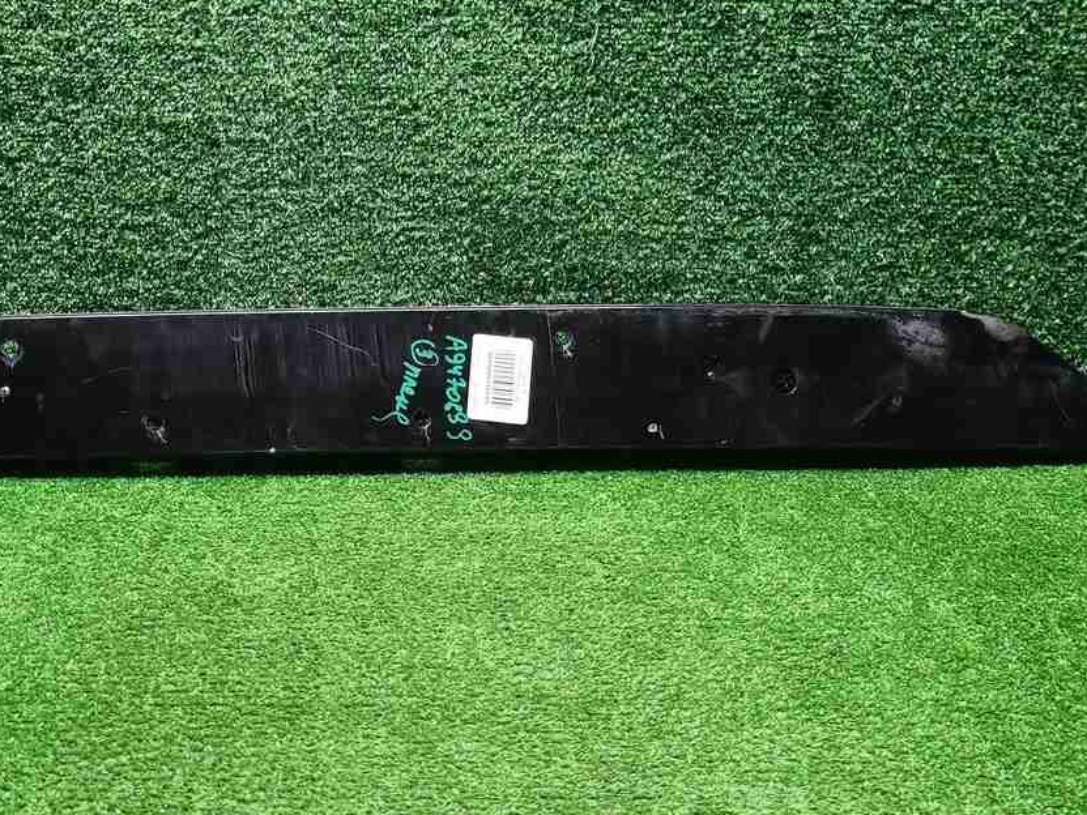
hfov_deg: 40.6
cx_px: 244
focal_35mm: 45
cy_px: 340
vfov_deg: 32.1
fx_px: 1413
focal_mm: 5.4
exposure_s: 1/50
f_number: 1.8
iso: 183
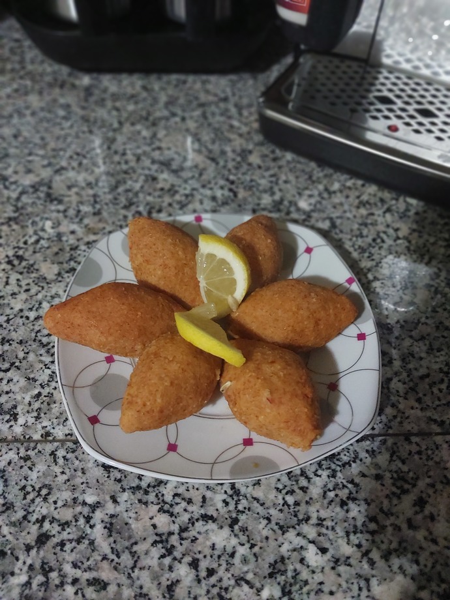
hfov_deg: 46.8
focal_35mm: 30
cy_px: 300
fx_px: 520
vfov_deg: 60.0
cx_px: 225
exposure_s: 1/17
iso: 640
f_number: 1.8
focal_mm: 4.6
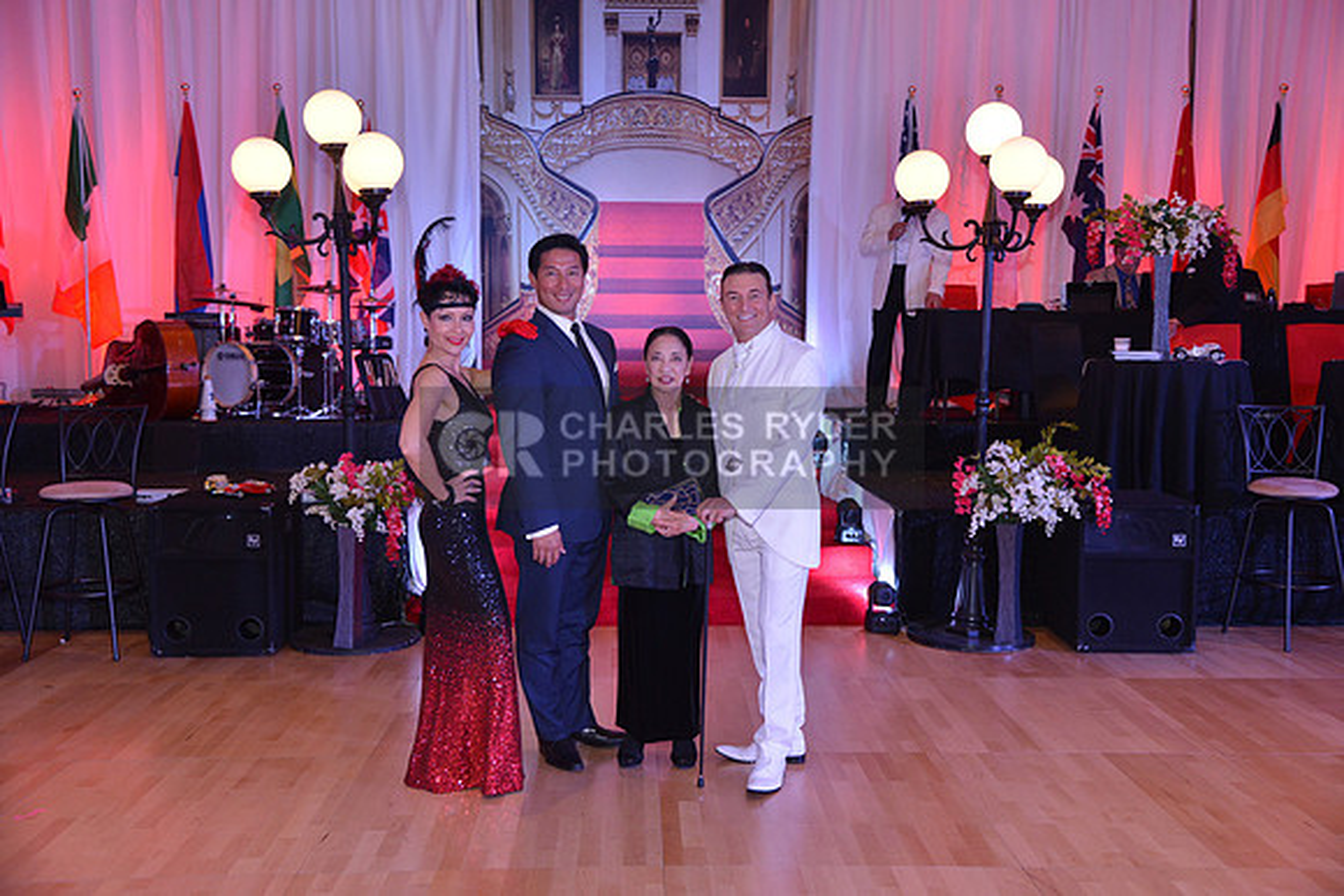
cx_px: 672
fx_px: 1307
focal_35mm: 35
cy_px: 448
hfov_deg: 54.4
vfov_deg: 37.9
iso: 1600
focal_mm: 35
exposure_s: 1/250
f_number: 4
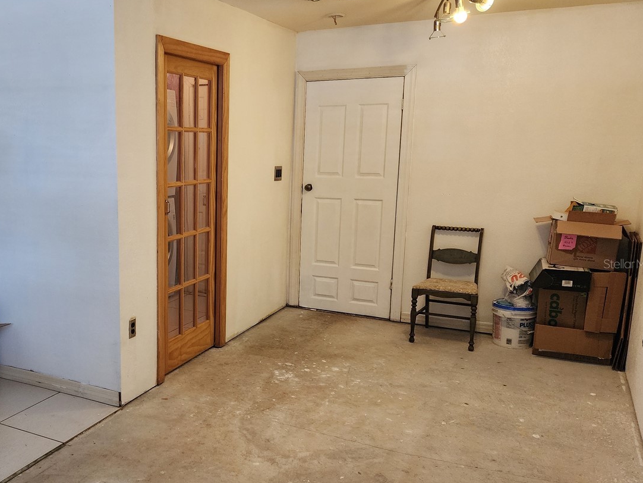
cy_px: 264
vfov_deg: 41.8
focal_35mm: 34
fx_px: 632
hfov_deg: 52.2
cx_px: 184
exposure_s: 1/120
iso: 400
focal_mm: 6.4
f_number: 1.8
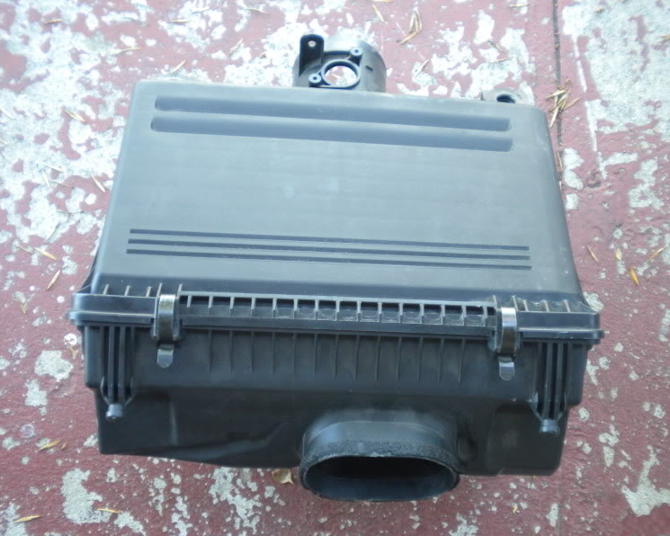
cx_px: 337
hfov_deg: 42.9
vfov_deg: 34.9
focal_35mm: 43
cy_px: 269
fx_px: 853
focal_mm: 7.4
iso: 317
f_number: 3.5
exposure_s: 1/61.4
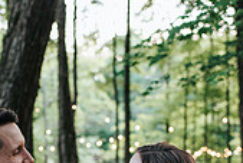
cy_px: 257
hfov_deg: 17.0
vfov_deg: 10.9
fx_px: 811
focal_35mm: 120
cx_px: 85
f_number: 2.8
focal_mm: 35
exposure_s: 1/250
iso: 1000
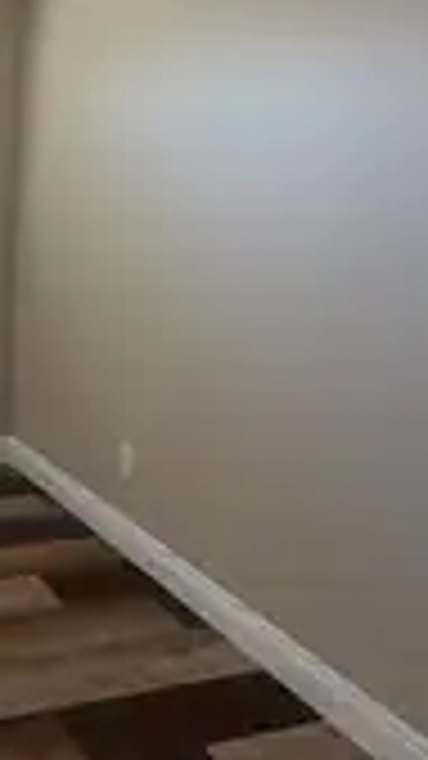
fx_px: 727
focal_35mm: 36
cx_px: -153
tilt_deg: -2.1
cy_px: 189
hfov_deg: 26.7
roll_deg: -1.8
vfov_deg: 52.8
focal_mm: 2.22
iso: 125
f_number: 2.2
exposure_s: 1/121
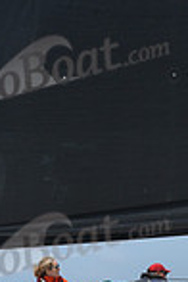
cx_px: 270
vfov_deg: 7.4
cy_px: 325
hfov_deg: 4.9
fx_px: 2162
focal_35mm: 276
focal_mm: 70
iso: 250
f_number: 10
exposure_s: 1/800
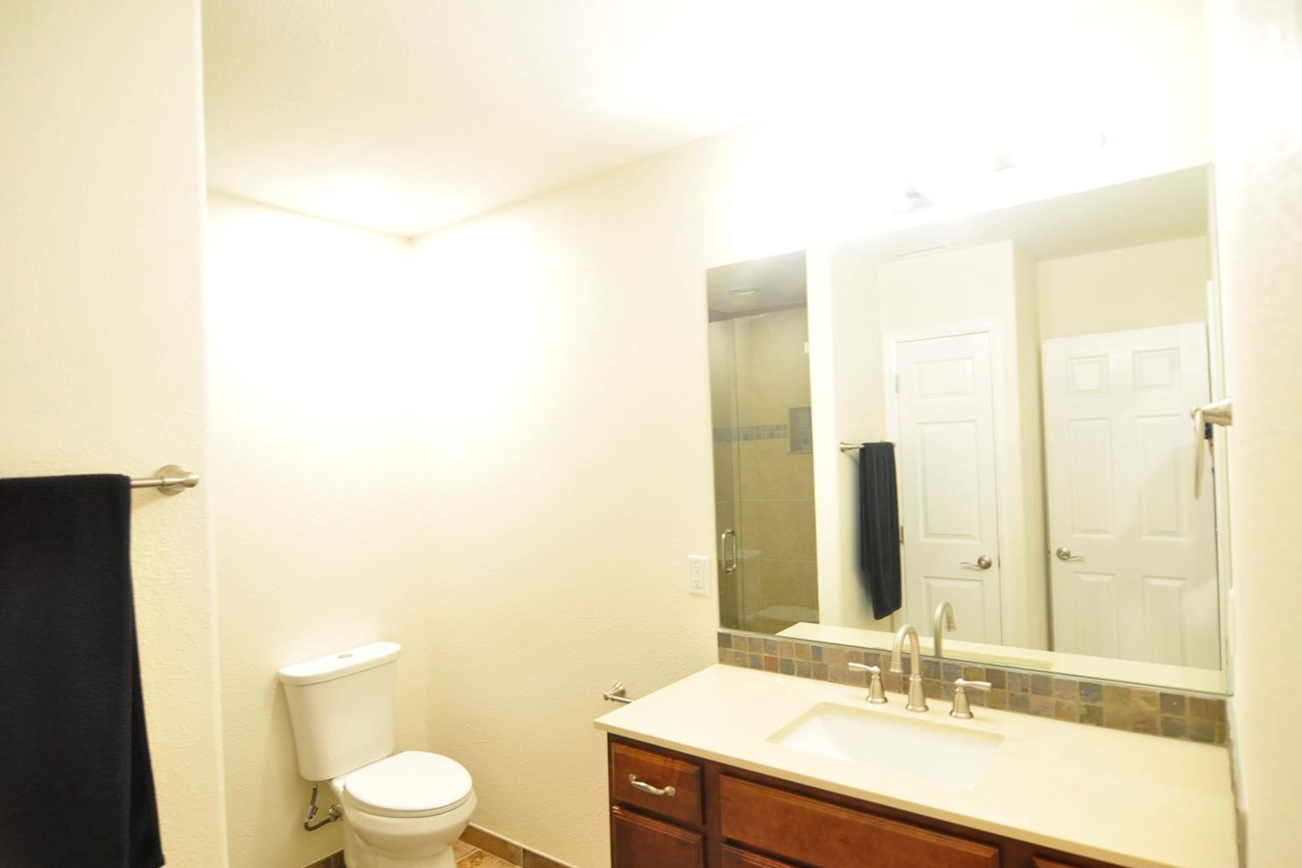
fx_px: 687
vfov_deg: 64.5
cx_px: 666
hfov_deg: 86.9
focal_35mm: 19
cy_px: 443
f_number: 4
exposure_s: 1/6
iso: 200
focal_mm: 12
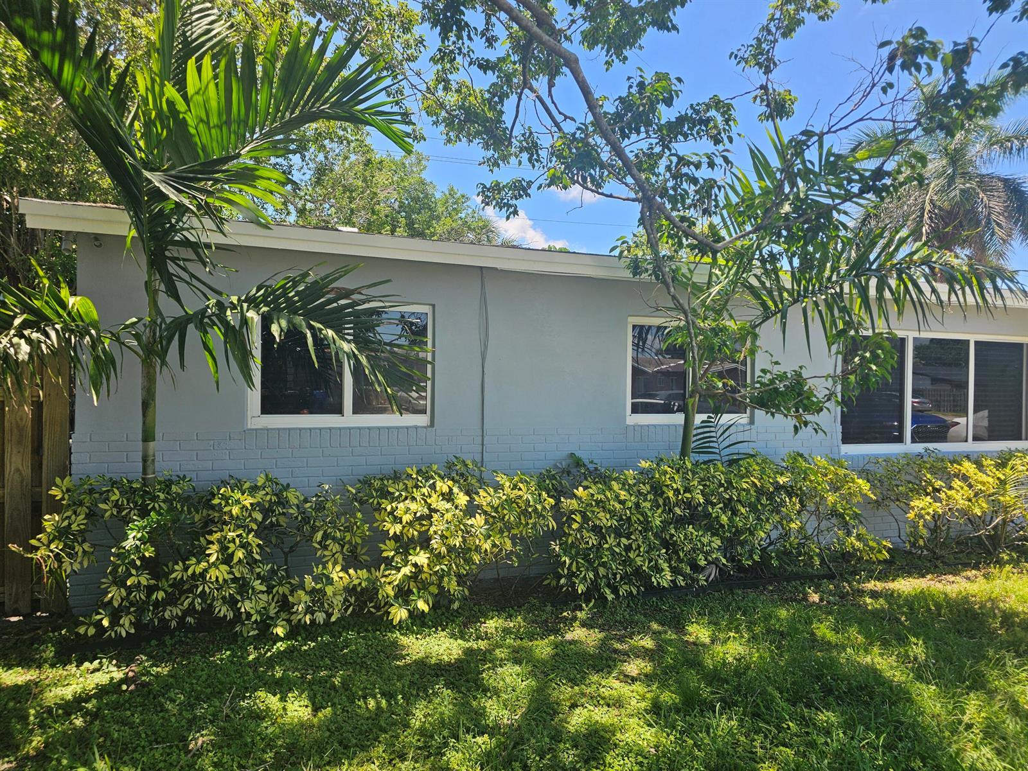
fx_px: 683
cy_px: 386
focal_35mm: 23
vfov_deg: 58.9
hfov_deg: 73.9
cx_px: 514
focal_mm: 6.3
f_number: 1.7
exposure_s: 1/214
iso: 10
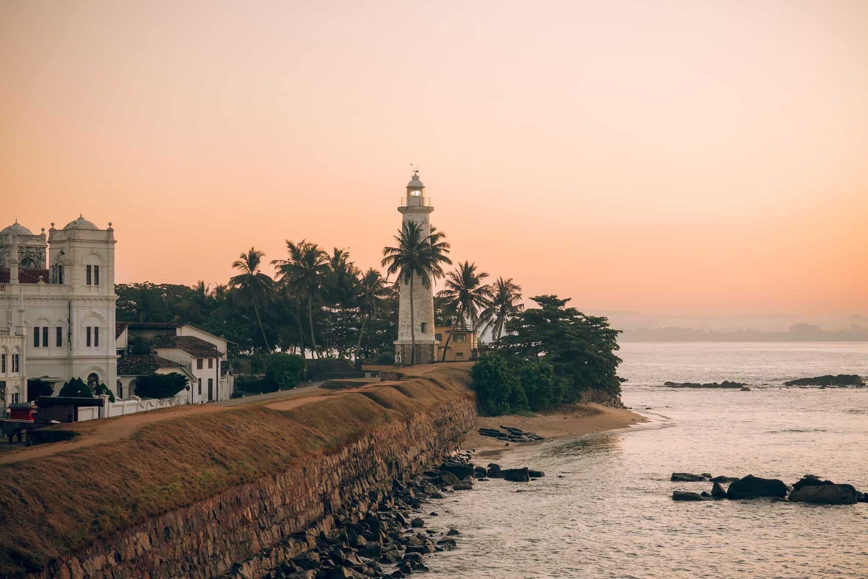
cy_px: 290
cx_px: 434
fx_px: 1688
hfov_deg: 28.8
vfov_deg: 19.5
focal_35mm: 70
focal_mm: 70
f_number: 2.8
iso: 640
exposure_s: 1/1600
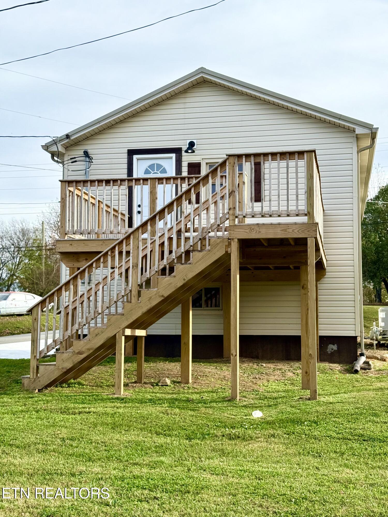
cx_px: 194
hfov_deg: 30.3
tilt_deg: +6.0
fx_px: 717
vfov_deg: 39.7
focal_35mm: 48
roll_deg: -1.5
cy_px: 258
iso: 80
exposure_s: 1/1980
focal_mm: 6.76
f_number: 1.78
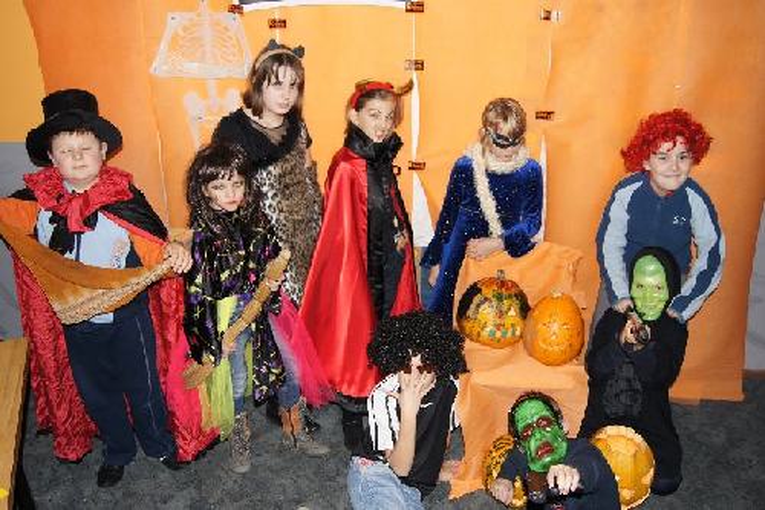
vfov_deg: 39.9
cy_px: 255
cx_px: 382
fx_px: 701
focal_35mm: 33
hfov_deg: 57.2
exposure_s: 1/60
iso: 400
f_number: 4
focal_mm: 22
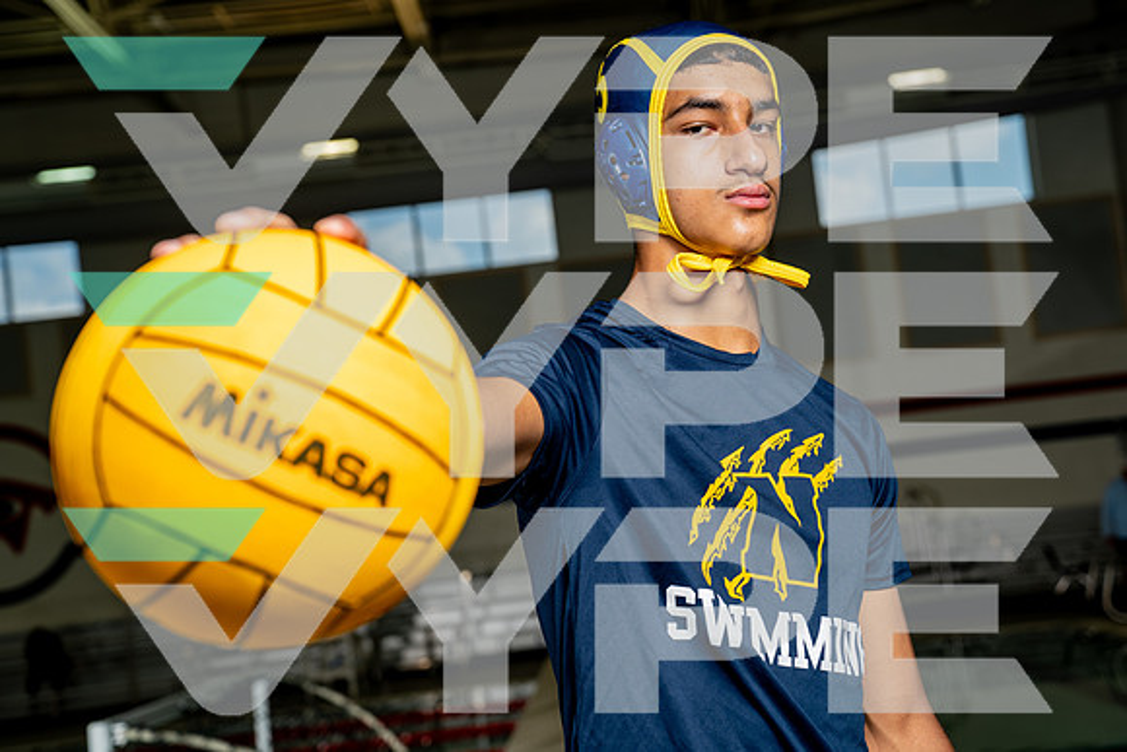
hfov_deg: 32.6
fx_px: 1928
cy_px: 376
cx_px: 564
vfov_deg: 22.1
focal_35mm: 62
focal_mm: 59
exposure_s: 1/250
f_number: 4.5
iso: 100
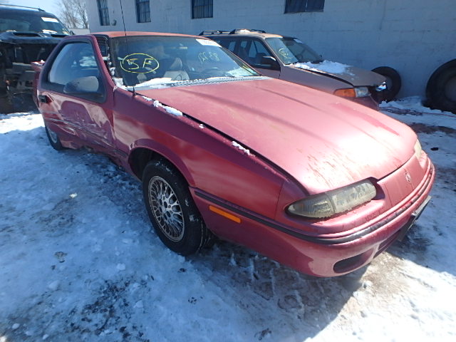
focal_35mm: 21
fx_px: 277
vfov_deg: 63.4
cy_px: 171
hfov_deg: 79.0
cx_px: 228
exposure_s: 1/800
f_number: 3.5
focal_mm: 3.7
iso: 125
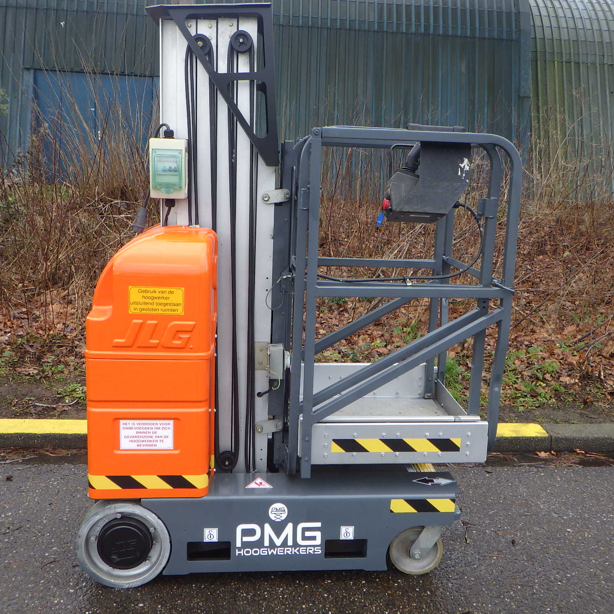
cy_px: 304
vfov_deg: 48.5
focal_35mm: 34
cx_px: 316
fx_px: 682
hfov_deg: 48.4
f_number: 3.5
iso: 125
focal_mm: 5
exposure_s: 1/100
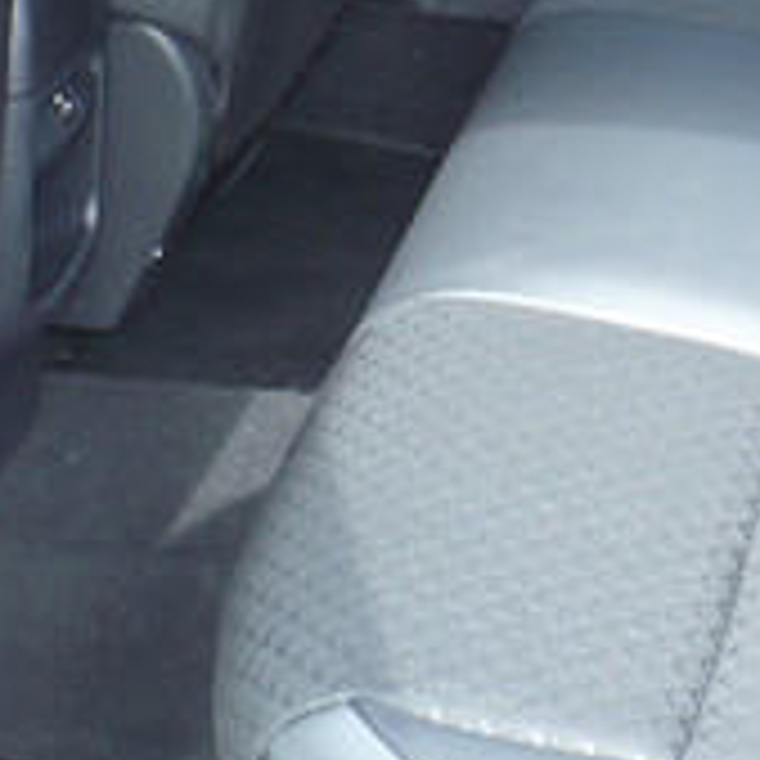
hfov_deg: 13.7
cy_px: 36
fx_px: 3080
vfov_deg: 13.9
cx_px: 881
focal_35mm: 124
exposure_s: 1/30
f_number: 2.8
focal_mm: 6.1
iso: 100
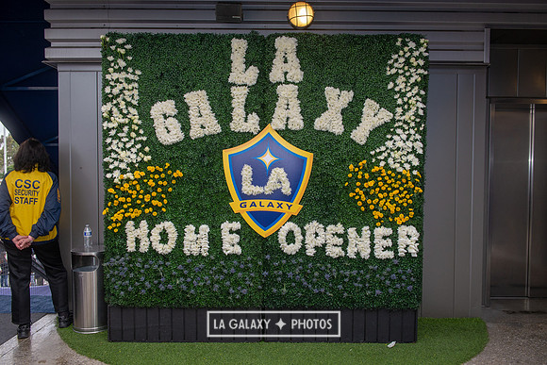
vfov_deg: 42.3
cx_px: 274
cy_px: 182
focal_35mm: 31
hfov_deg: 60.3
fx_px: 471
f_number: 7.1
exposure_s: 1/200
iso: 500
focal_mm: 31
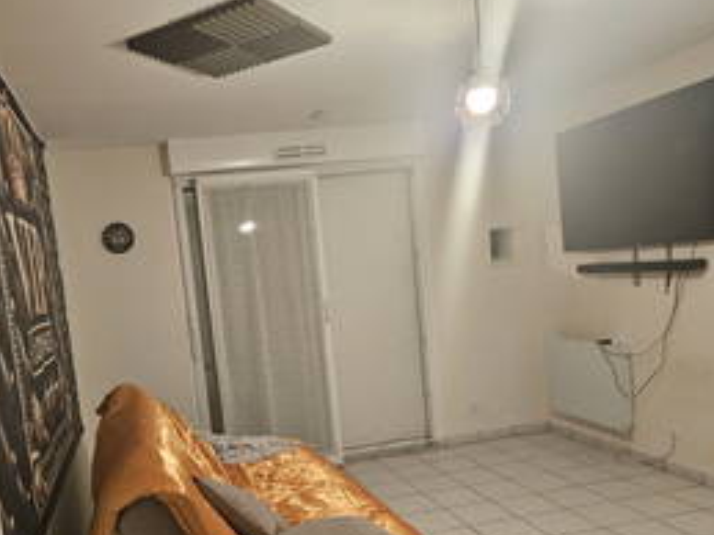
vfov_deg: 43.6
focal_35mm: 32
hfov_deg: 56.2
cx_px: 267
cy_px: 350
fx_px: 660
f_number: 1.8
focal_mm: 5.4
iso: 640
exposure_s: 1/100
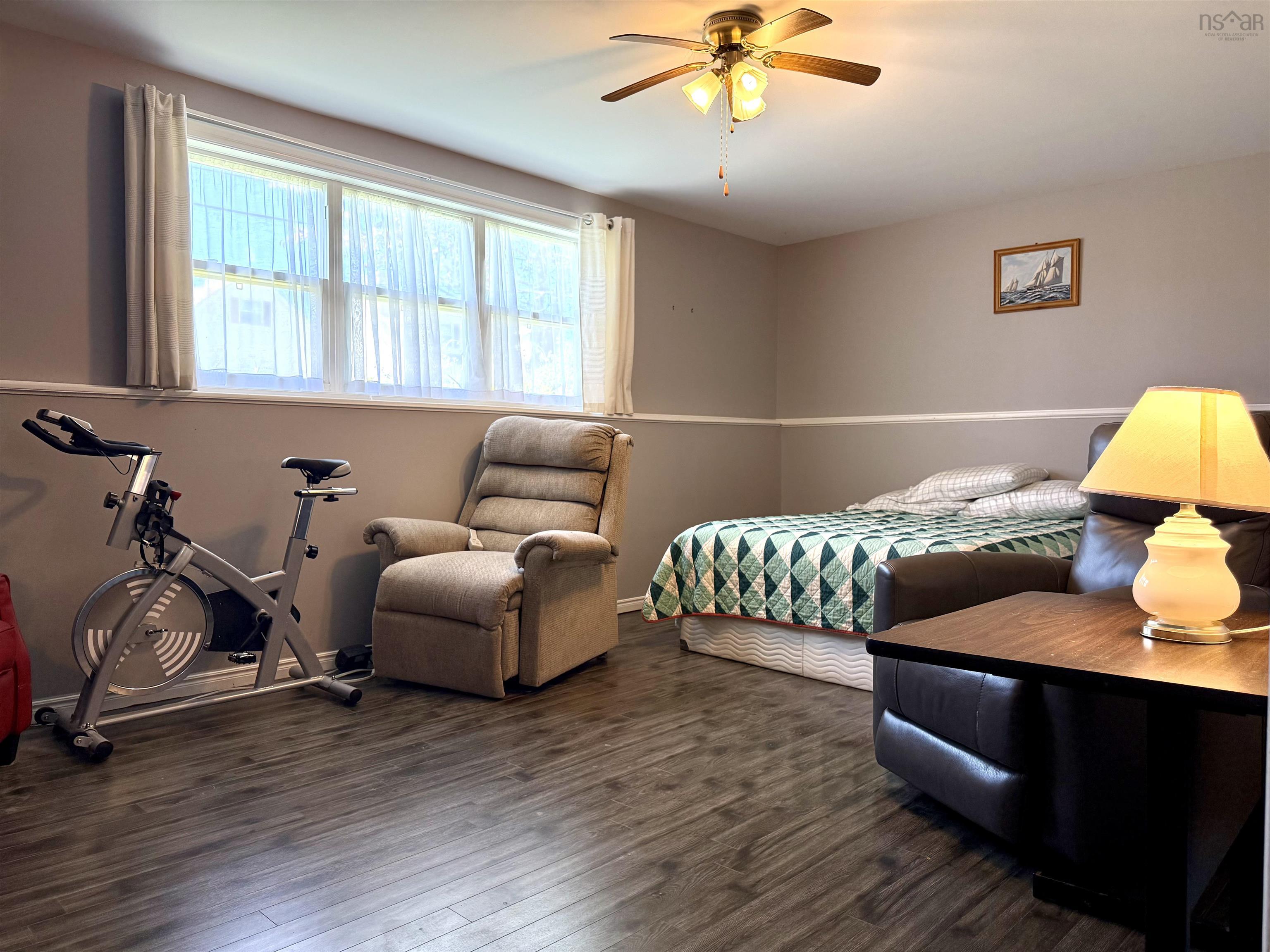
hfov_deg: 71.6
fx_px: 881
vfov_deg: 56.8
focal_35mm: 24
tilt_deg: -2.1
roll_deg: -0.1
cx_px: 635
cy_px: 476
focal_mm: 6.76
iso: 200
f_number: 1.78
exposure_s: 1/122
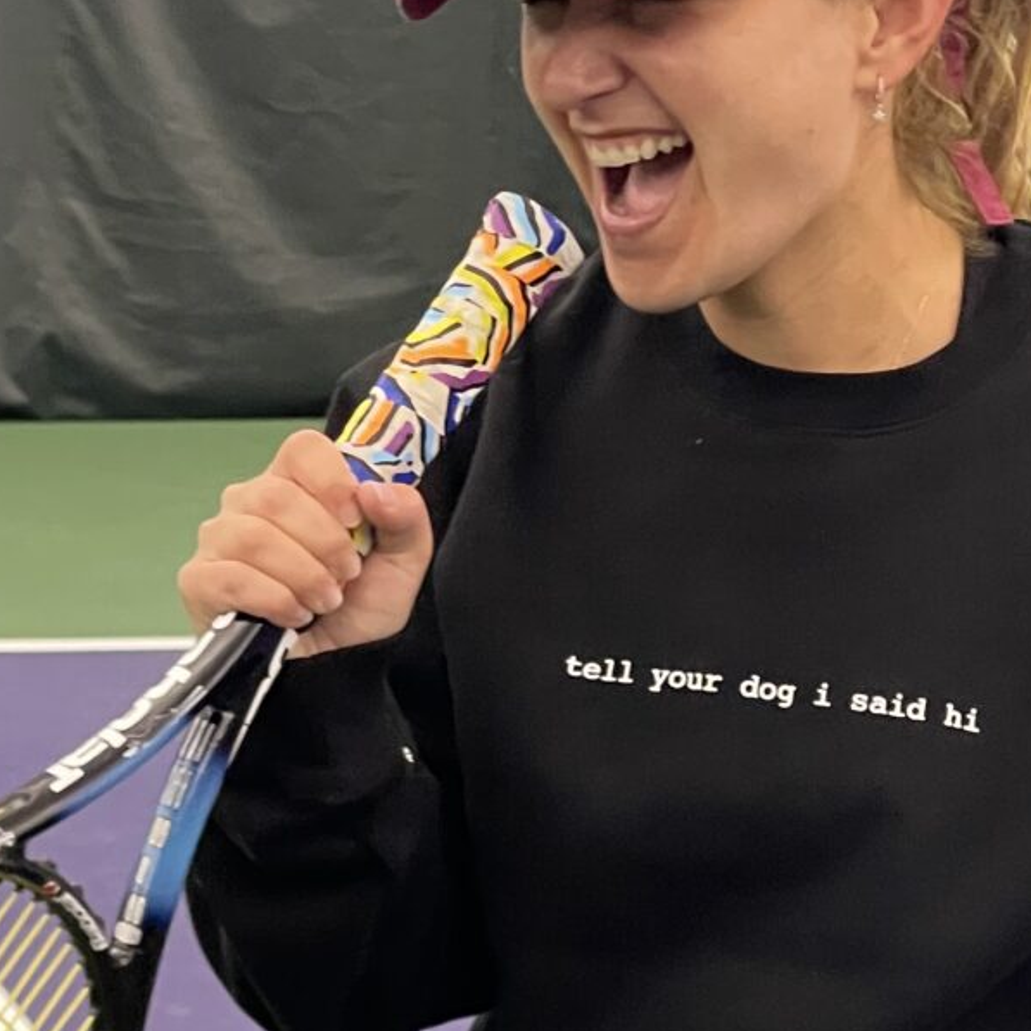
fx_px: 3269
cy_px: 378
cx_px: 530
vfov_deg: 17.9
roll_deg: -0.7
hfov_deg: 17.9
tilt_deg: -9.7
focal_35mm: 97
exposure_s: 1/60
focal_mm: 7.5
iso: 400
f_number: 2.2
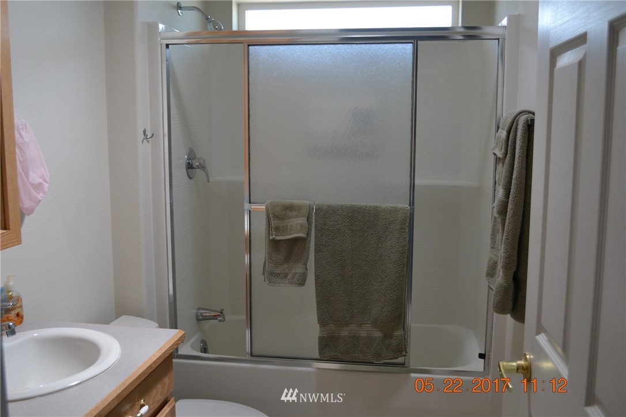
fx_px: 626
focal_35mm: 36
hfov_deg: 53.1
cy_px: 208
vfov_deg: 36.9
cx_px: 313
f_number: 4
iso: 400
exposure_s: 1/60
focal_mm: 24
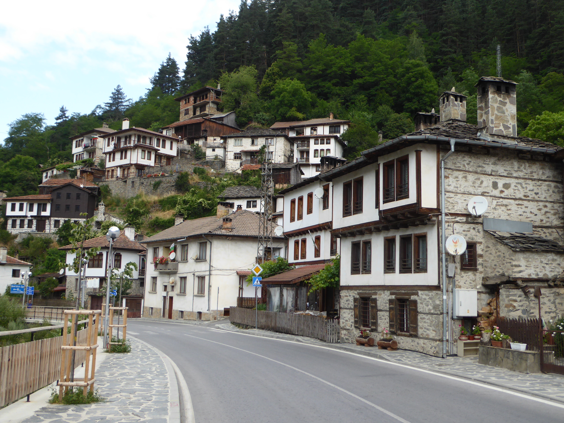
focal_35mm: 42
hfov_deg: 44.8
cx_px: 282
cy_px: 212
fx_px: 684
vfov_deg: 34.3
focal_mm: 7.2
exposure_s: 1/250
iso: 100
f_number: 3.8
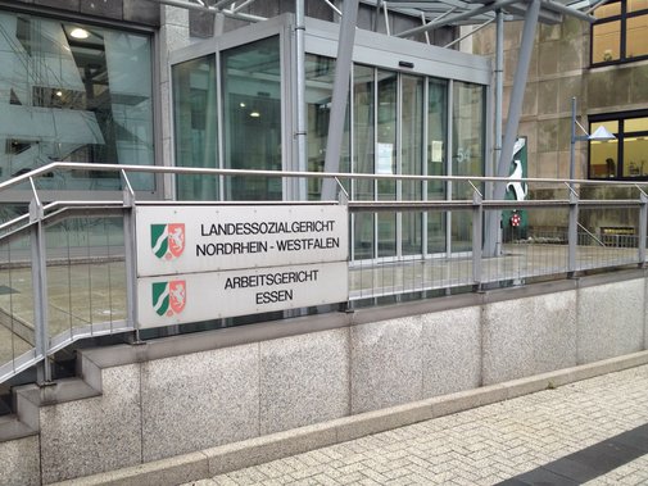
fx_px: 655
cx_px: 324
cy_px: 243
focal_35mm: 35
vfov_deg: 40.7
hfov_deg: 52.6
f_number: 2.4
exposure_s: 1/40
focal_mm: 4.28
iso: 50
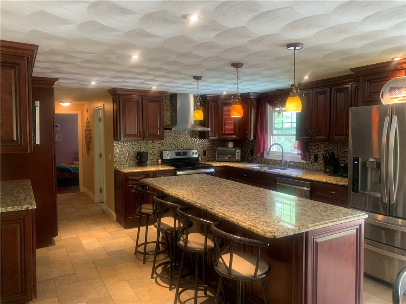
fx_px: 305
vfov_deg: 53.1
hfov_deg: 67.3
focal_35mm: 26
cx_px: 203
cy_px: 152
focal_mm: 4.25
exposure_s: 1/60
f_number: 1.8
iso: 200
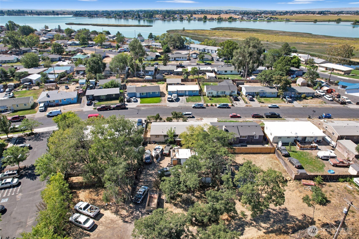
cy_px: 120
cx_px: 180
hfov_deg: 78.6
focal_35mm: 22
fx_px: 219
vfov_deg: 57.2
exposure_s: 1/1250
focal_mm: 8.38
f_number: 2.8
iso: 100
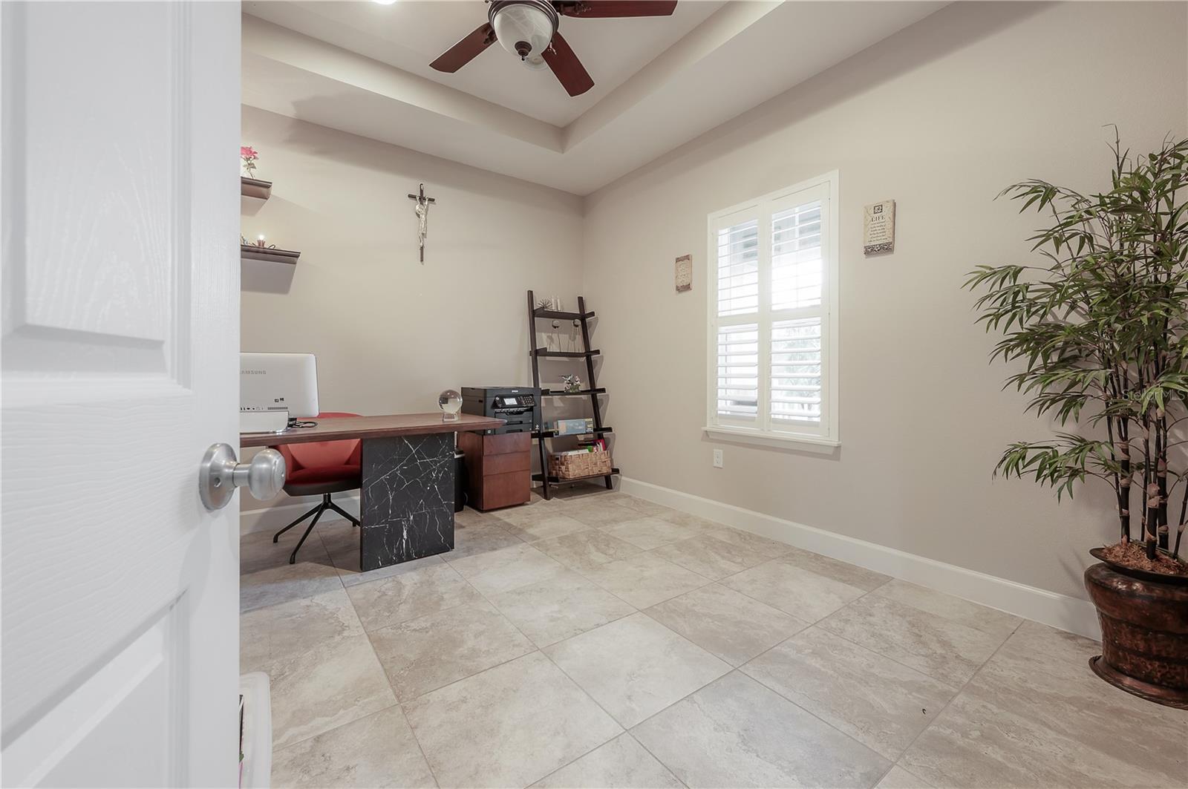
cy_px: 394
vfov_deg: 81.1
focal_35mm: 14
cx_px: 594
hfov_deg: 104.3
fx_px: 461
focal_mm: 14
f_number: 9
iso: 320
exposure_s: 1/5
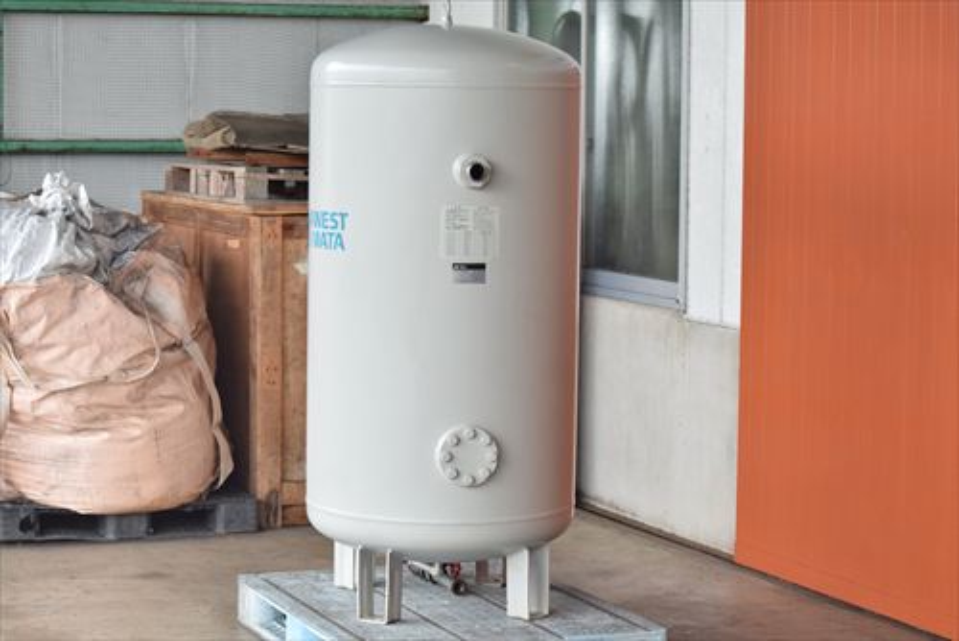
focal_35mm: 82
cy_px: 320
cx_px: 480
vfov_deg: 16.6
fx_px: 2199
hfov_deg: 24.6
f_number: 6.3
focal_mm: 55
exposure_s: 1/250
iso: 1250
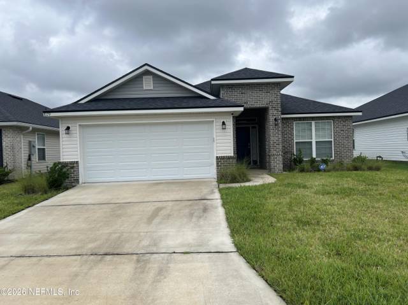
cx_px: 204
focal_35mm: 26
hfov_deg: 67.3
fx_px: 306
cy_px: 152
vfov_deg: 53.0
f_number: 1.5
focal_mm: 5.7
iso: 50
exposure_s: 1/3460
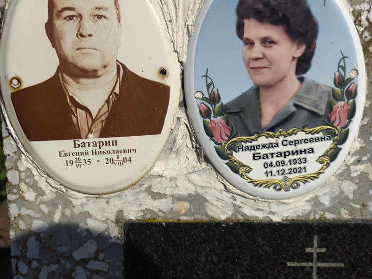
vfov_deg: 29.1
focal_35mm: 50
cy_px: 140
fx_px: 538
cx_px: 186
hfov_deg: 38.2
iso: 50
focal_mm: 4.71
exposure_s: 1/2949
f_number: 1.7
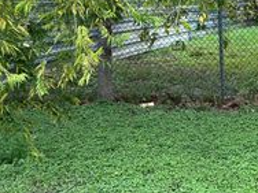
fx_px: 514
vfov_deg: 21.2
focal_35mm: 69
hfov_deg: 26.3
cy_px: 55
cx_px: 274
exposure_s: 1/728
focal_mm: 5.7
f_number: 1.5
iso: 50
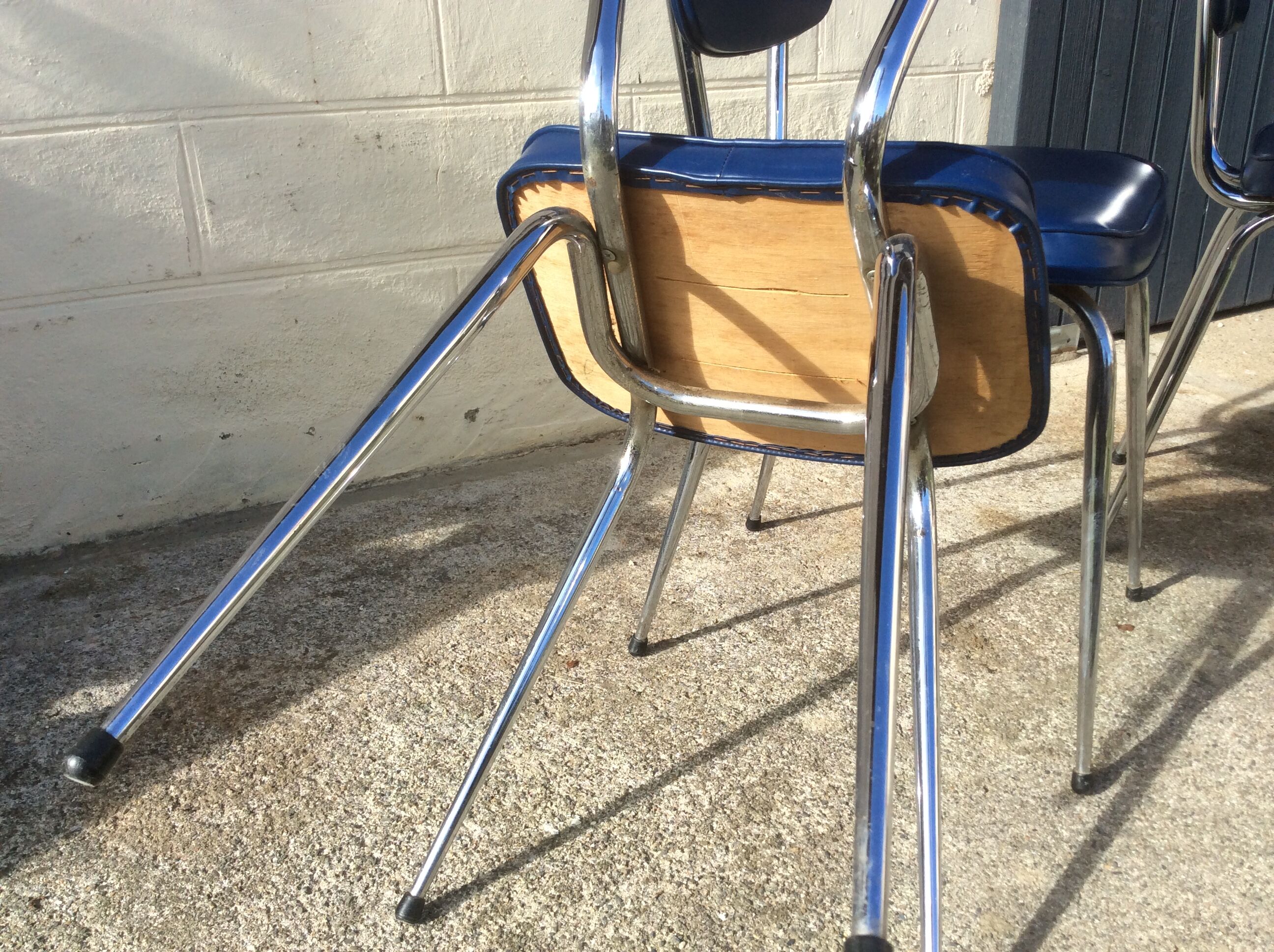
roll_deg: +1.4
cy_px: 476
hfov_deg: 56.9
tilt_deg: -24.8
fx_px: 1176
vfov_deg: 44.1
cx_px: 637
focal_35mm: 32
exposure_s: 1/561
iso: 32
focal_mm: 3.3
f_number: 2.4
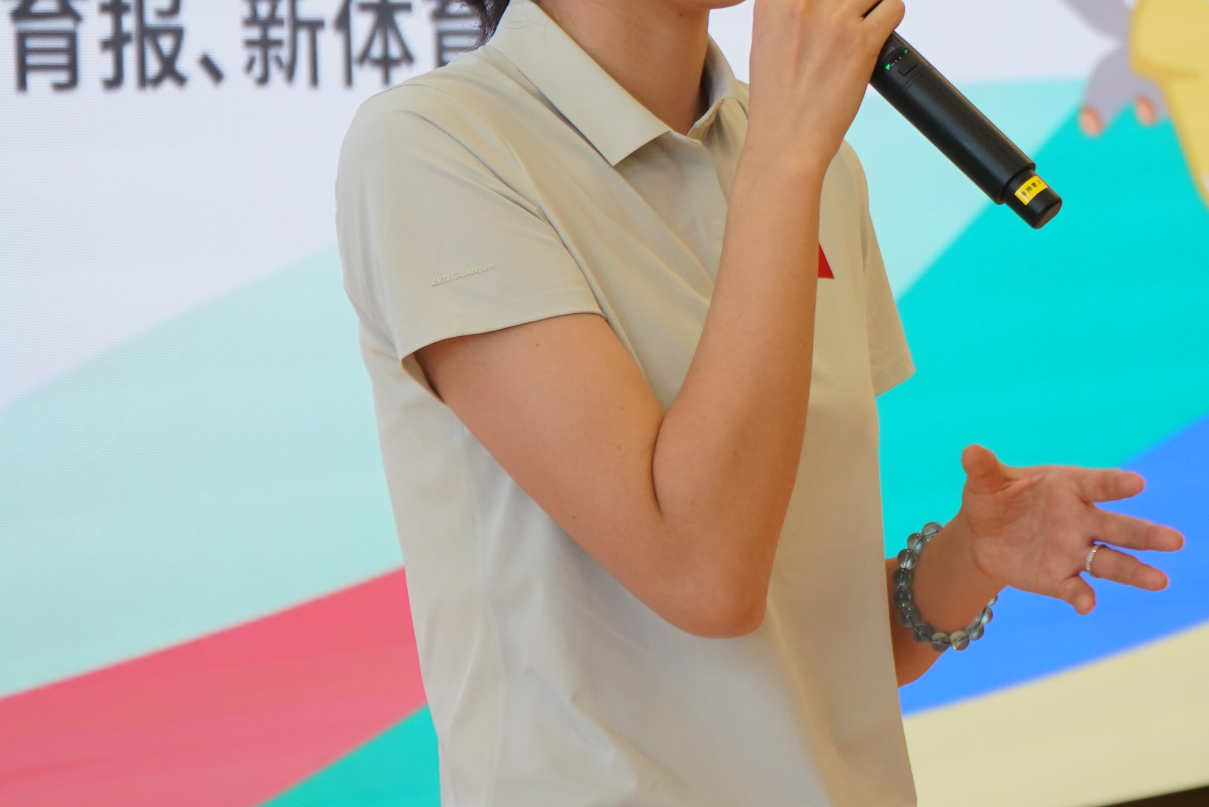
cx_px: 845
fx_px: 5206
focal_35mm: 155
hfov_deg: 13.2
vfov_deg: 8.8
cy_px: 45
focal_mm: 55
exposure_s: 1/160
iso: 640
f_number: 4
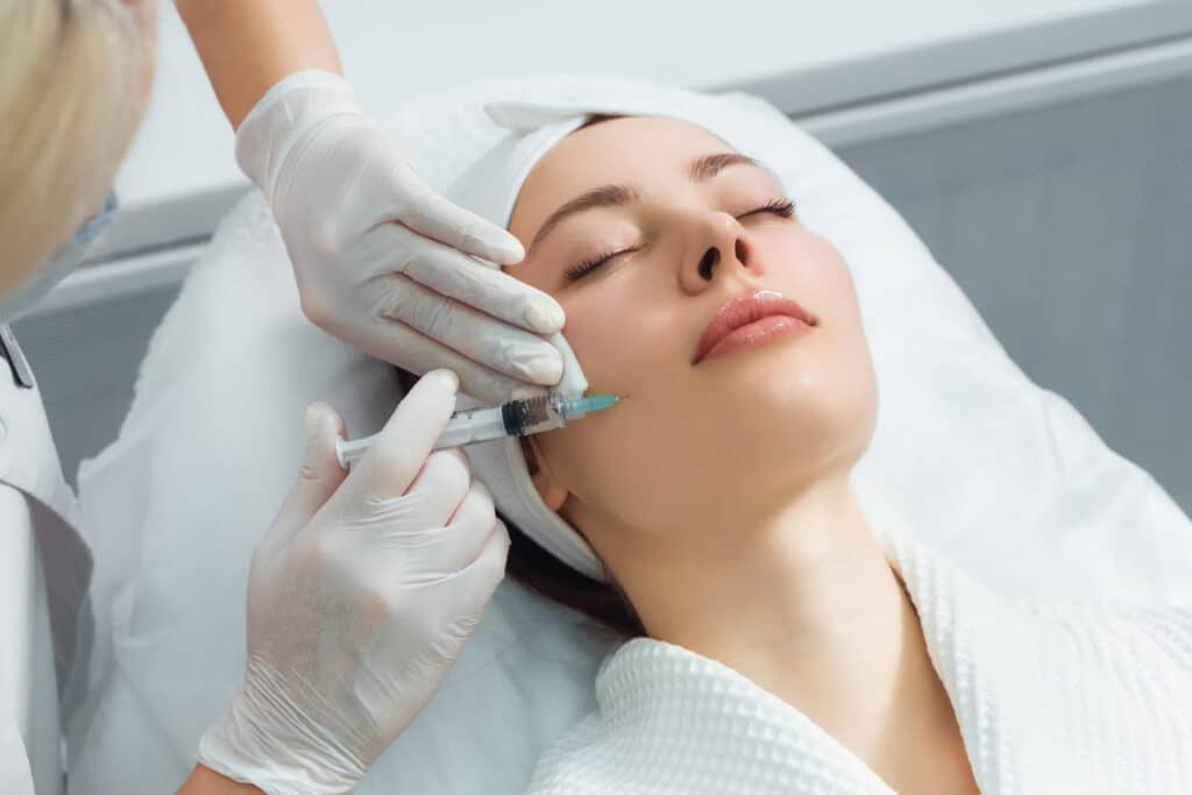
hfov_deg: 23.1
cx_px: 596
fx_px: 2914
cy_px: 398
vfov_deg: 15.5
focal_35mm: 88
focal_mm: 59
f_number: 4.5
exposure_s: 1/160
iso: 400
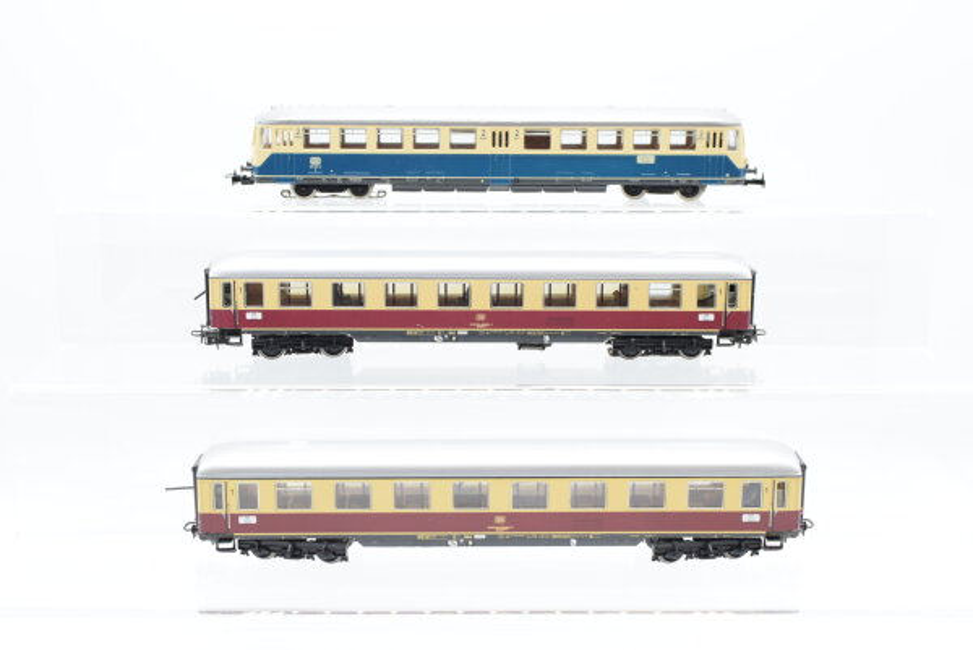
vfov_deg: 25.8
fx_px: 1420
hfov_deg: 37.8
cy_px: 325
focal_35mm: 52
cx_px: 486
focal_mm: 35
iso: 500
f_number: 8
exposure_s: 1/125
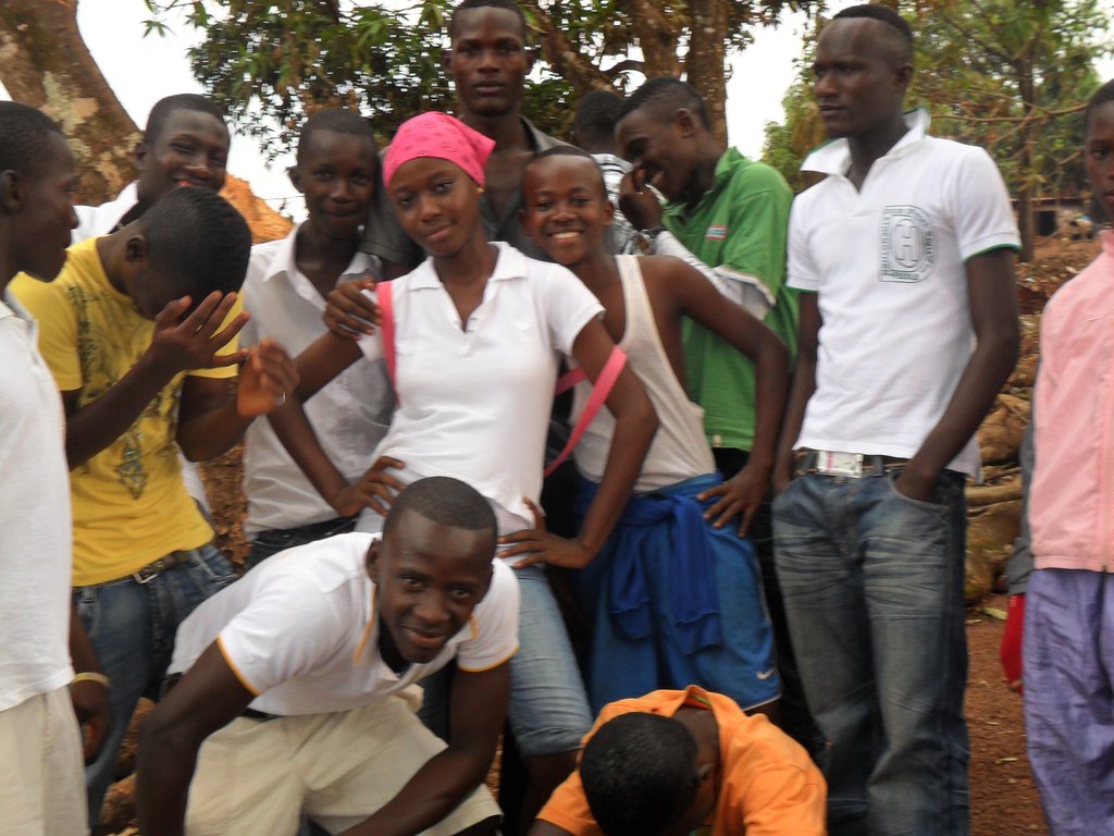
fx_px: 1416
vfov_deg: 32.9
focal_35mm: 44
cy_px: 418
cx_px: 557
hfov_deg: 42.9
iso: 100
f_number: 4.5
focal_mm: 7.8
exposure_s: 1/125
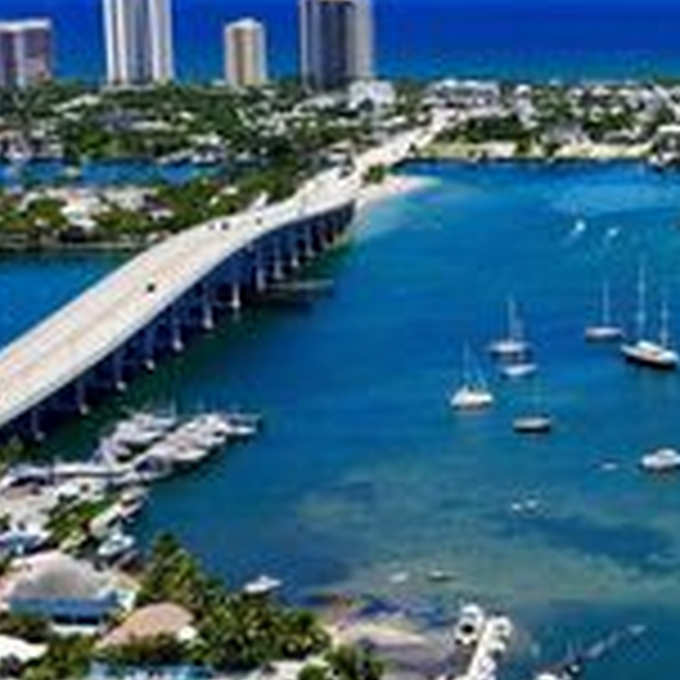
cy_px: 372
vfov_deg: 19.3
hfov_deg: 18.6
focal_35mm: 90
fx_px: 2000
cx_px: 730
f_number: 2.8
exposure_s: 1/400
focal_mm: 12.29
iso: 100
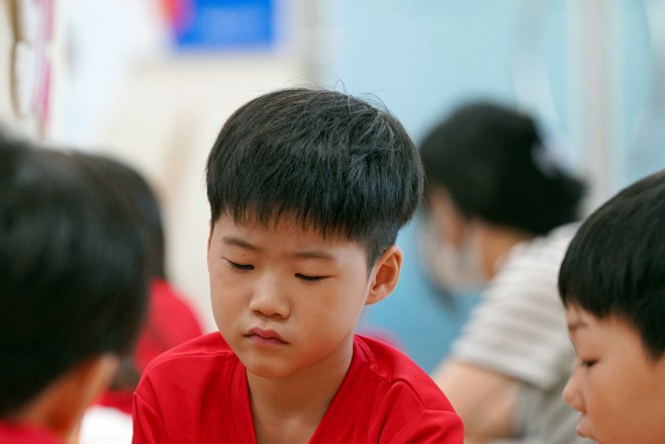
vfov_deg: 5.3
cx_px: 298
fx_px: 4748
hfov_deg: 8.0
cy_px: 253
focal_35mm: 257
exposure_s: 1/200
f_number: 4
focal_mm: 188
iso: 2500
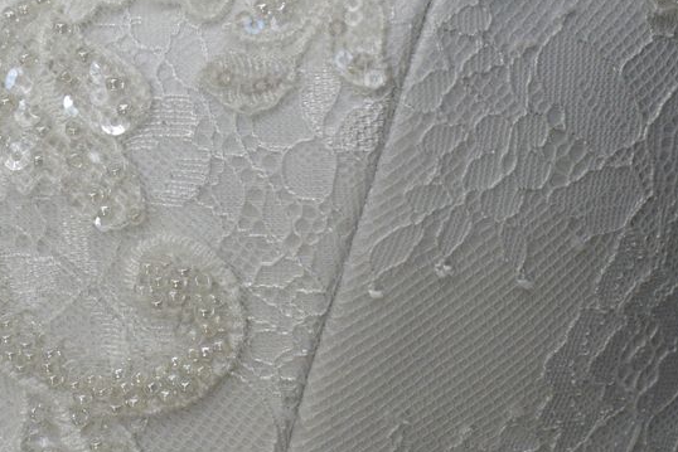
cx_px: 81
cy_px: 321
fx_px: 3309
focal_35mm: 176
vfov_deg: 7.8
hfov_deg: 11.6
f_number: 5.6
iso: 400
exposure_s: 1/125
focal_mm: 35
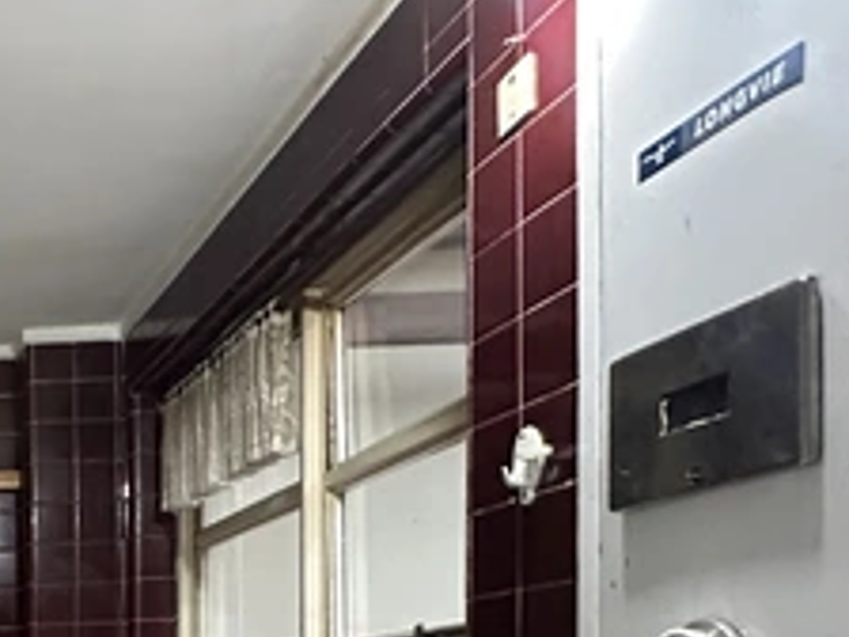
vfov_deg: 26.2
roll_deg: -0.4
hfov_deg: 28.3
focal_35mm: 50
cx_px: -356
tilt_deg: +0.3
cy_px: 751
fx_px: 1226
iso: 400
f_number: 2.2
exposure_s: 1/50
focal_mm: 2.22
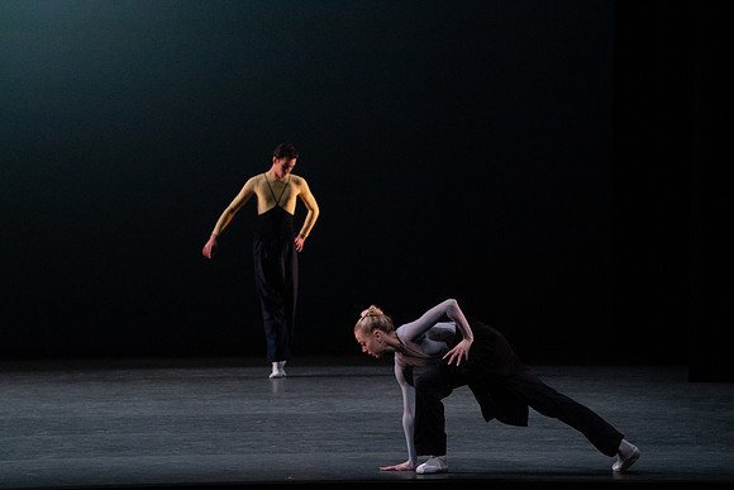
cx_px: 367
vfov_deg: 6.9
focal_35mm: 200
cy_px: 245
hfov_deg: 10.3
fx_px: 4079
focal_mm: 200
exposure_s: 1/500
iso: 12800
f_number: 8
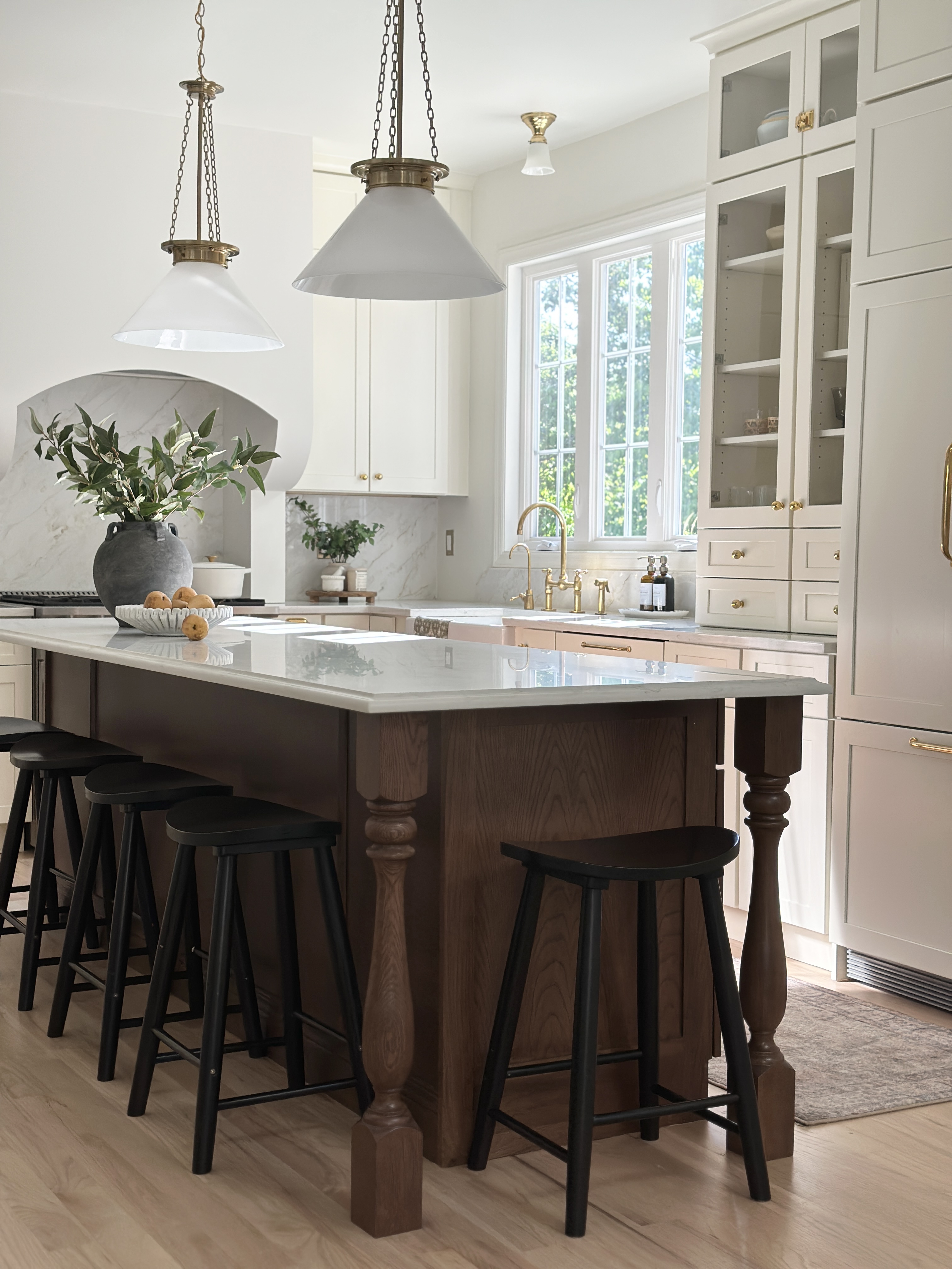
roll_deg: -1.2
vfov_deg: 39.7
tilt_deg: -3.4
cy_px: 634
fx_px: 1760
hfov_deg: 30.3
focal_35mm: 48
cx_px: 476
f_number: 1.78
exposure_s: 1/314
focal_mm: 6.86
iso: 80
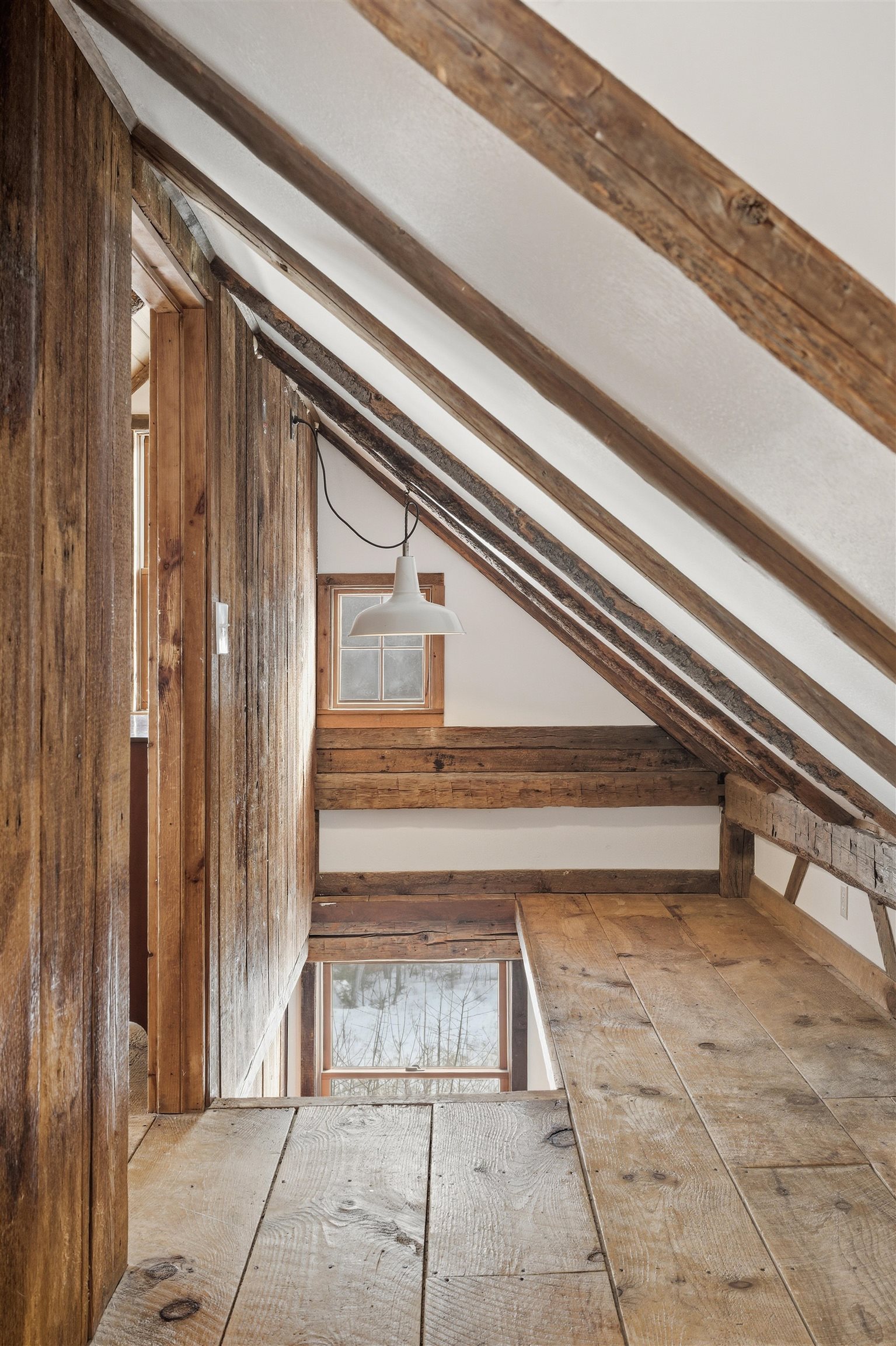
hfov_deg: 38.3
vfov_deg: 55.1
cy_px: 673
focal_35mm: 34
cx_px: 448
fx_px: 1288
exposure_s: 1/500
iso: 500
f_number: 9
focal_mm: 34.5
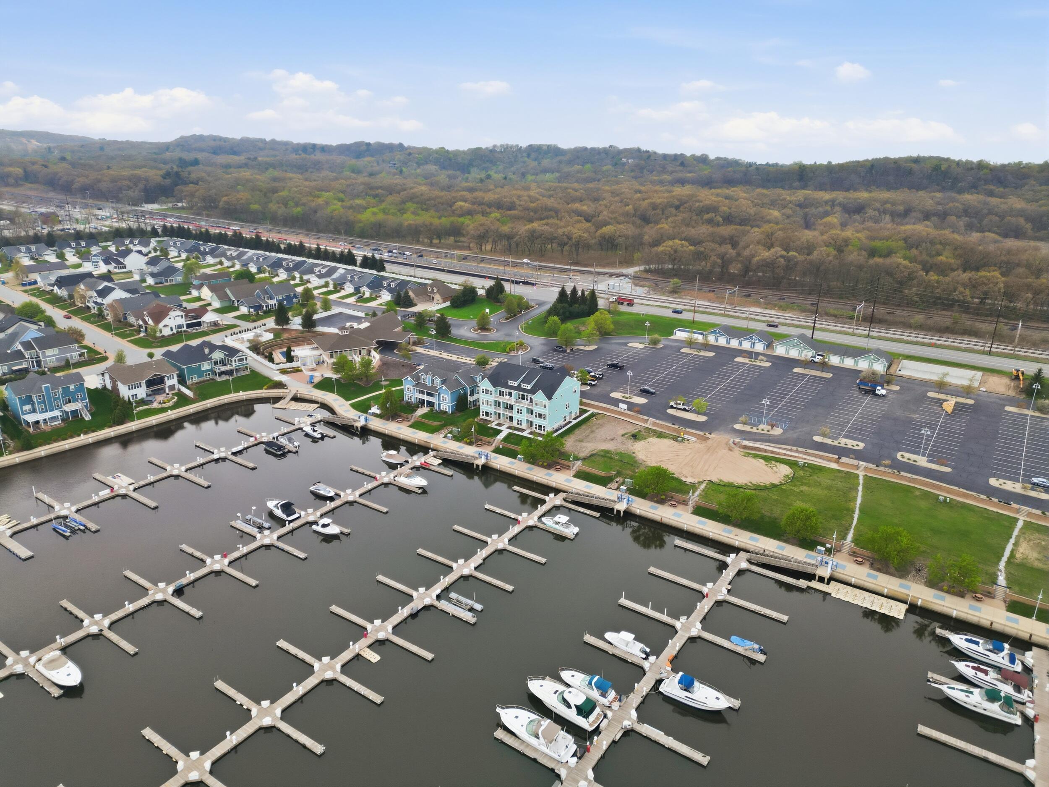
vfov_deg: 56.8
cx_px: 524
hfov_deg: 71.6
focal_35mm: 24
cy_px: 394
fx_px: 727
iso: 200
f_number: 1.7
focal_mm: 6.7
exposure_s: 1/1250
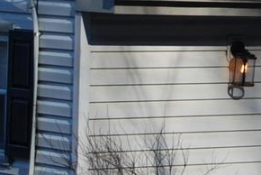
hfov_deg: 6.6
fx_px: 2232
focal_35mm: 308
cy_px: -61
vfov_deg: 4.5
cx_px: 399
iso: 140
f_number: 5.6
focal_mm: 29
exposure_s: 1/125
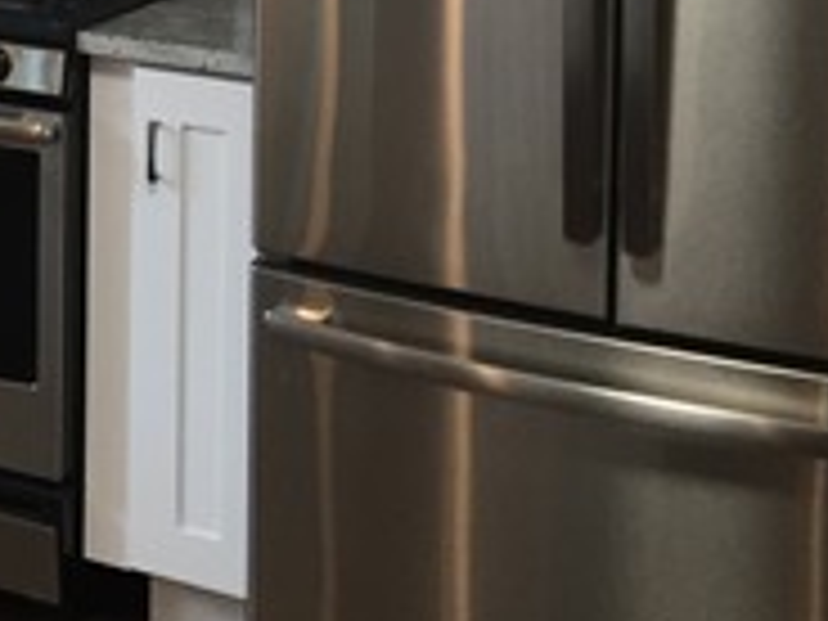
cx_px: -302
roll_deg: +0.1
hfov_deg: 17.9
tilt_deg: -3.5
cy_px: -288
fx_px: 2416
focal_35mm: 101
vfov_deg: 13.8
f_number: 2.2
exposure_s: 1/30
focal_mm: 4.15
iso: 50
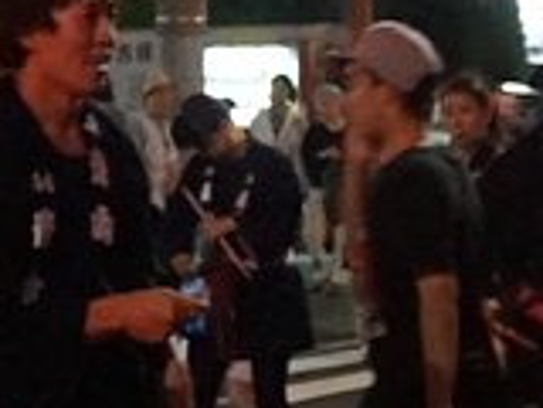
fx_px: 3561
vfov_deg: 6.5
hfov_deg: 8.7
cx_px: 163
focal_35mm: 227
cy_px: 83
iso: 6400
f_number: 4.5
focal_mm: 25
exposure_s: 1/60
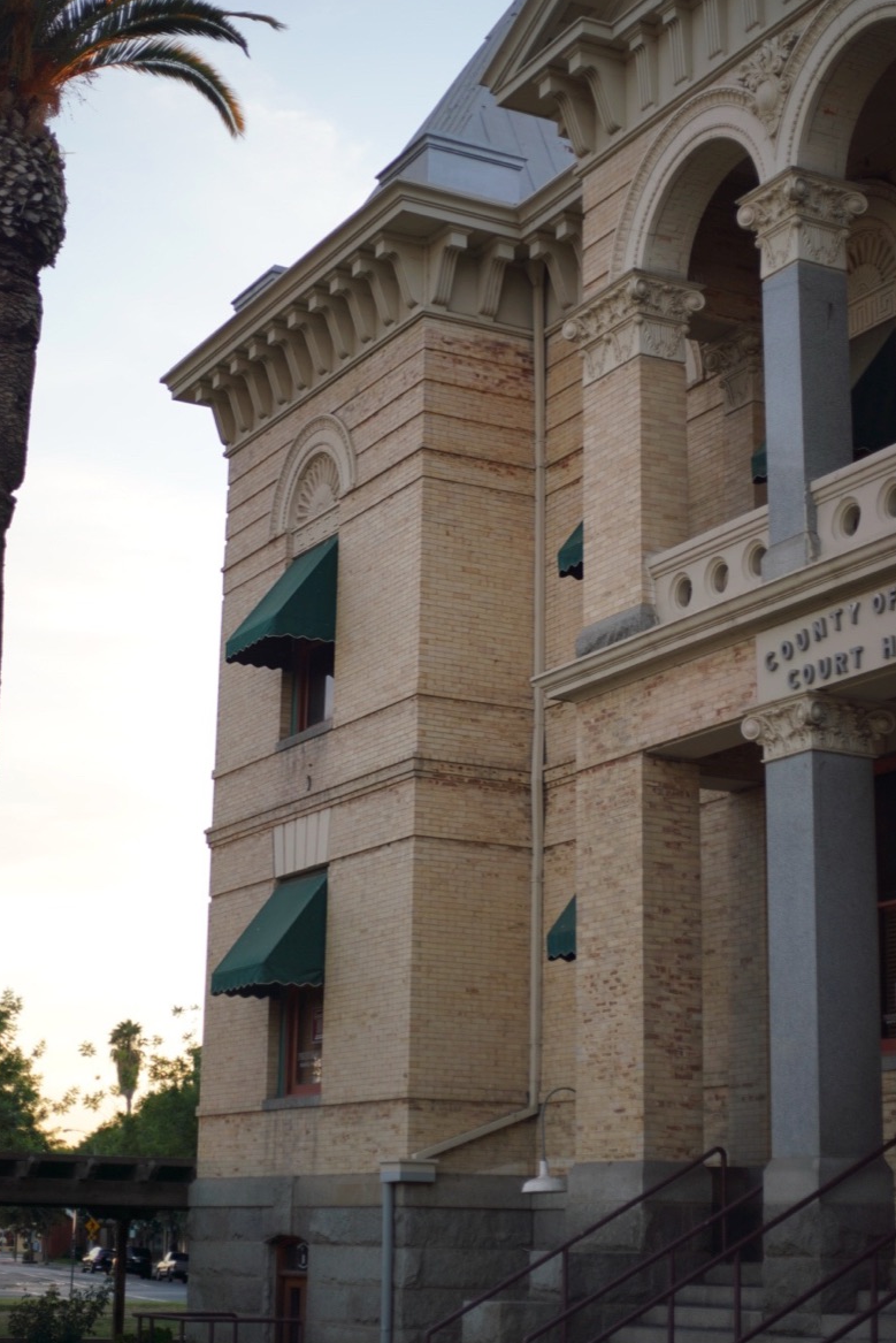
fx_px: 2238
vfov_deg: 33.4
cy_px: 628
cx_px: 420
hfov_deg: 22.6
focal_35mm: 60
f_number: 1.8
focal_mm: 50
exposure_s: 1/250
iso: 100
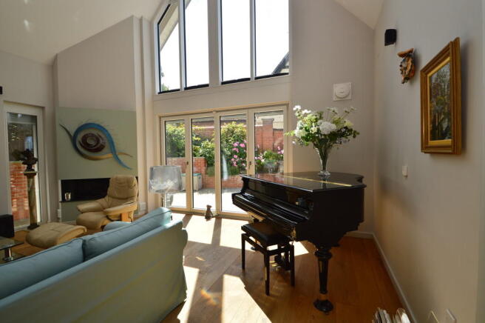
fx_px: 202
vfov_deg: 77.2
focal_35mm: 15
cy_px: 162
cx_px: 242
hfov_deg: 100.4
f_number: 5.6
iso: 100
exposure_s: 1/125
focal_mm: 10
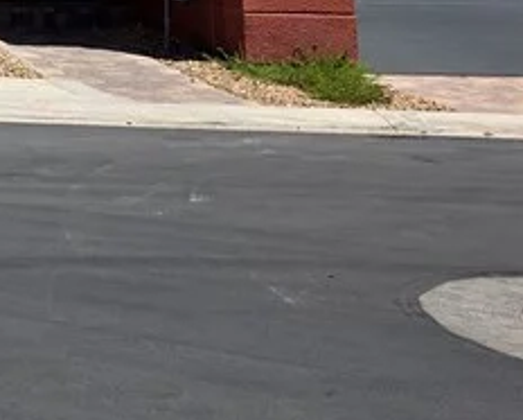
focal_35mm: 99
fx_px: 1534
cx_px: -541
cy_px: -325
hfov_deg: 15.3
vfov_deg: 13.9
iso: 40
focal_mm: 6.3
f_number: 1.7
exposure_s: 1/2866
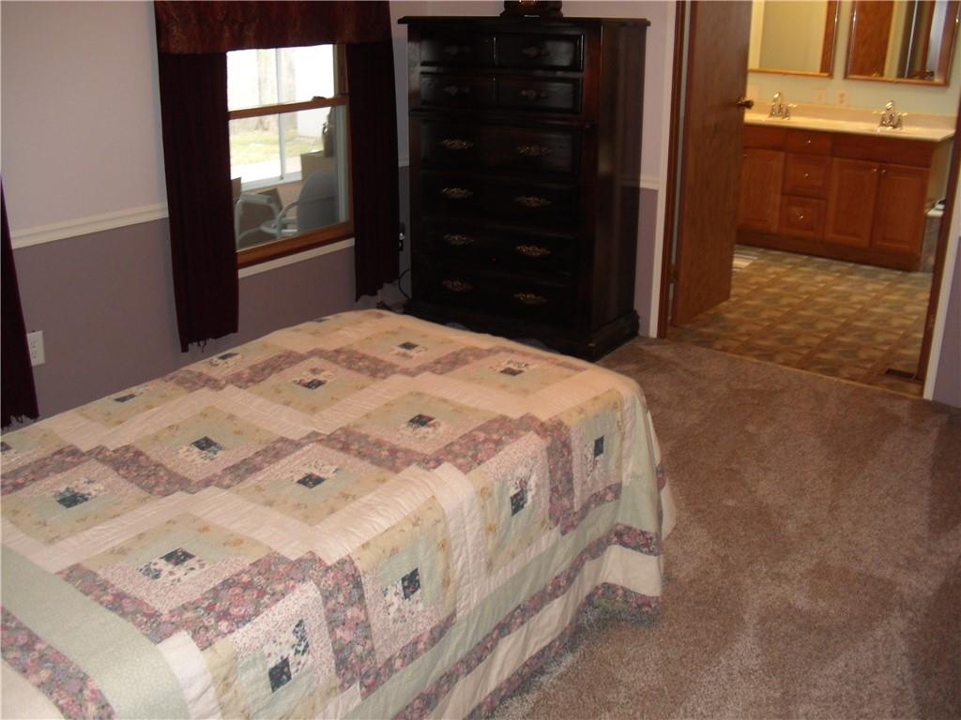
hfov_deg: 51.4
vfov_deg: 39.7
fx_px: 999
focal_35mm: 36
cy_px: 360
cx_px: 480
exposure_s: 1/60
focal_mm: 6.3
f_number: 3.1
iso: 200
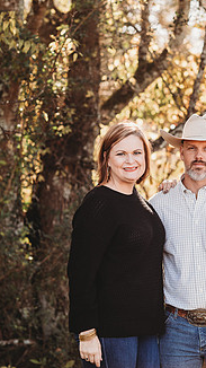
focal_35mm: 123
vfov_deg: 17.4
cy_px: 174
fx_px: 1196
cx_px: 155
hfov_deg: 9.8
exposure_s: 1/250
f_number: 2.8
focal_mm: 85
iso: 160
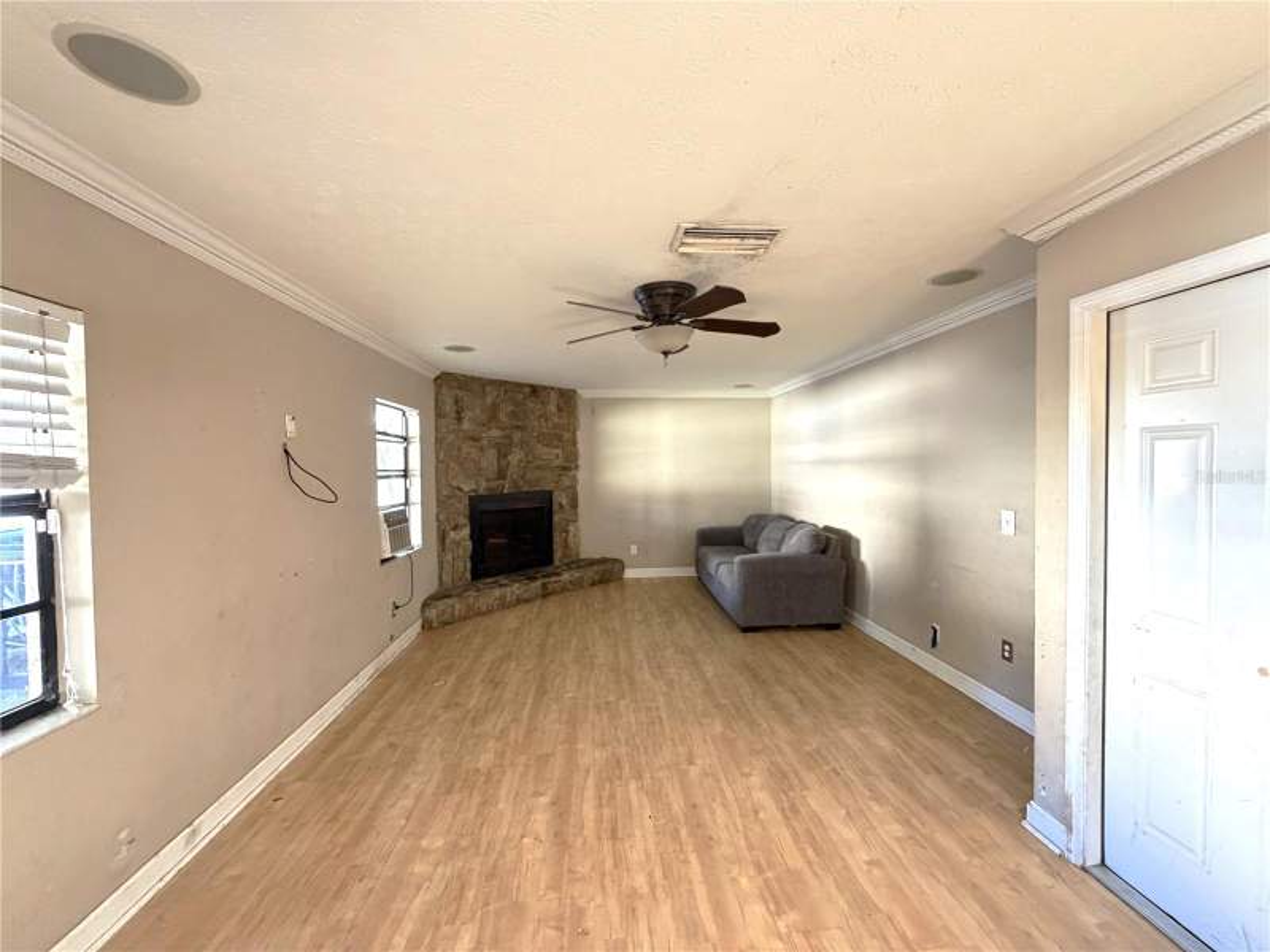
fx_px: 514
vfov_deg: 85.7
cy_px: 476
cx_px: 635
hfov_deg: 102.1
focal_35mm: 14
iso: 640
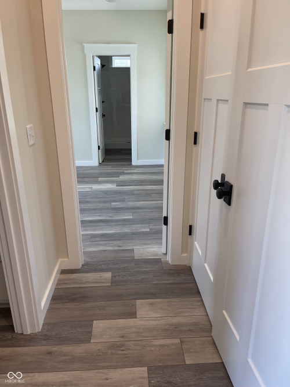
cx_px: 145
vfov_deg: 69.4
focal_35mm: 25
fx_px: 279
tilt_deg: -20.8
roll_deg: +0.4
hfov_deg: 54.9
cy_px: 194
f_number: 1.6
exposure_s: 1/120
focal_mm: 5.1
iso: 80
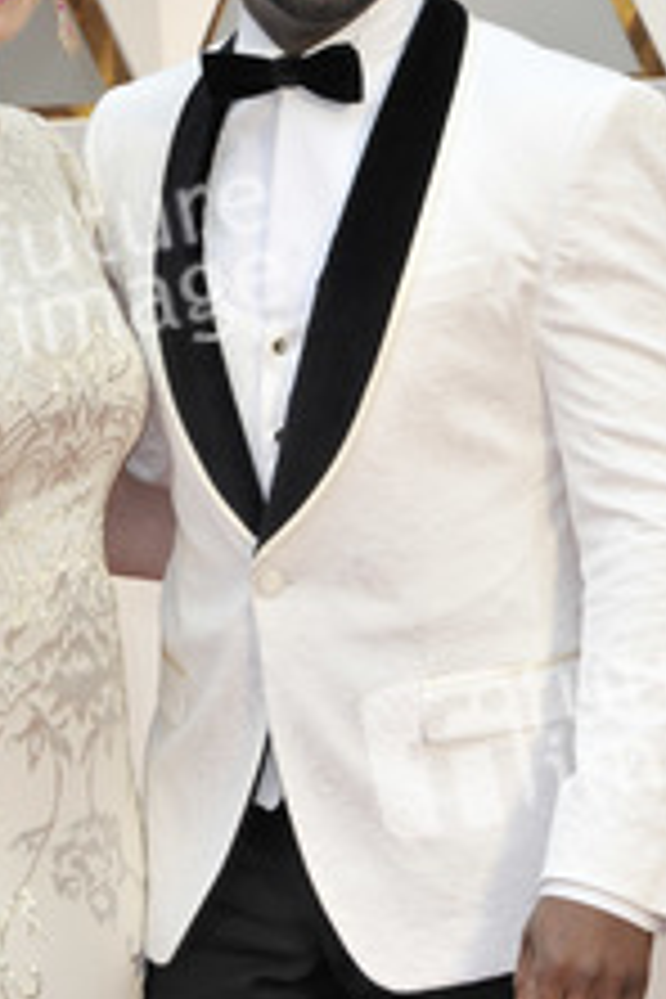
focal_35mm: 225
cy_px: 508
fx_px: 6243
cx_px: 187
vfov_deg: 9.1
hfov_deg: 6.1
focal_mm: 125
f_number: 7.1
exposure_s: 1/250
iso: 1000
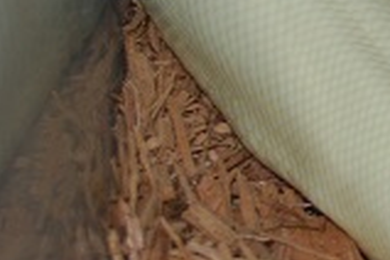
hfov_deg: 8.2
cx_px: 892
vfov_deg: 5.9
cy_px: 60
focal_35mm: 234
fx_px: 2535
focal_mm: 32
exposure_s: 1/60
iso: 200
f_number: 5
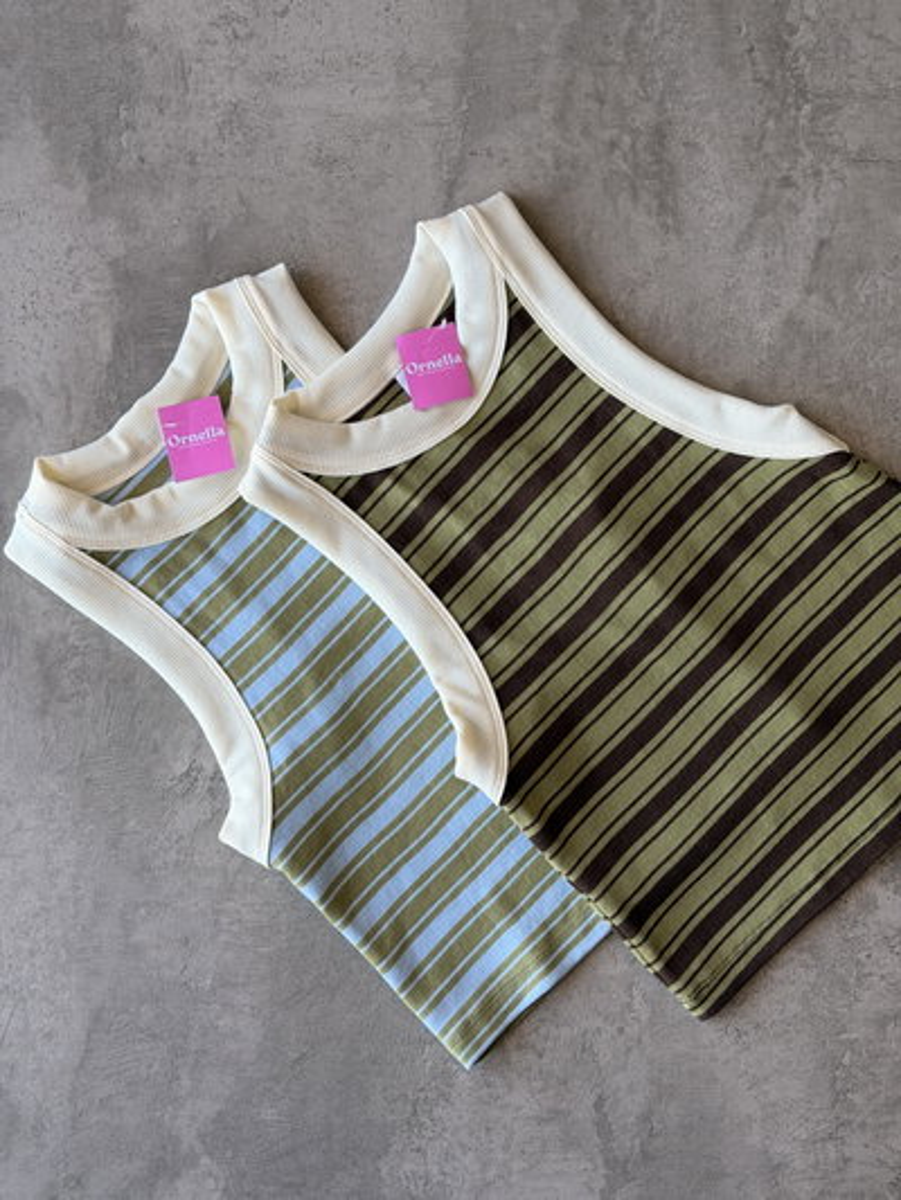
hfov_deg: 30.3
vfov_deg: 39.6
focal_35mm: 48
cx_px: 450
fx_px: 1665
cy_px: 600
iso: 50
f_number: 1.78
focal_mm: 6.76
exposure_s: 1/121
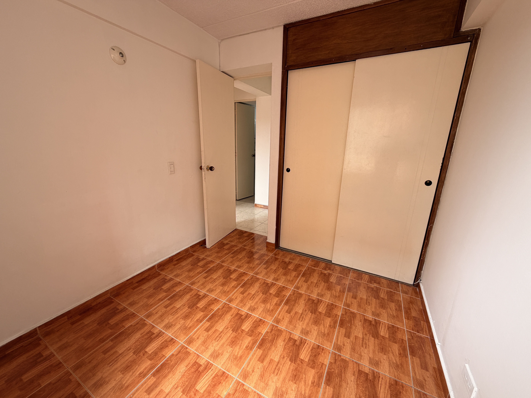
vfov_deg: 85.7
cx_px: 266
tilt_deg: -14.9
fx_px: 215
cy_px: 199
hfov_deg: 102.1
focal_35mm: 14
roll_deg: -1.3
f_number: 2.2
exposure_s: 1/121
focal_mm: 2.22
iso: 64
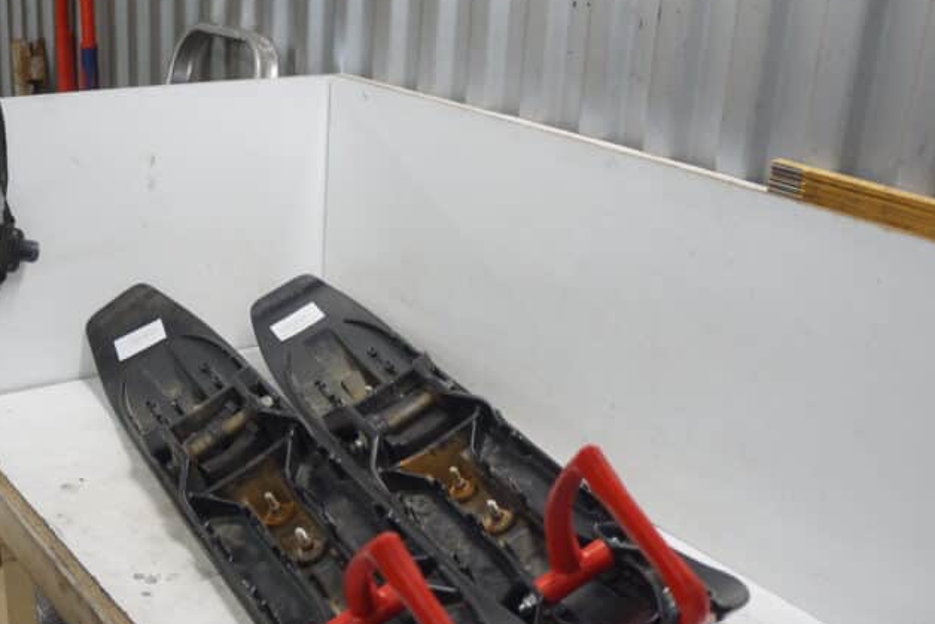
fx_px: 1143
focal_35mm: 44
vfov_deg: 30.2
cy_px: 439
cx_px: 305
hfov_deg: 43.8
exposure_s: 1/60
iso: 160
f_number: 3.5
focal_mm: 18
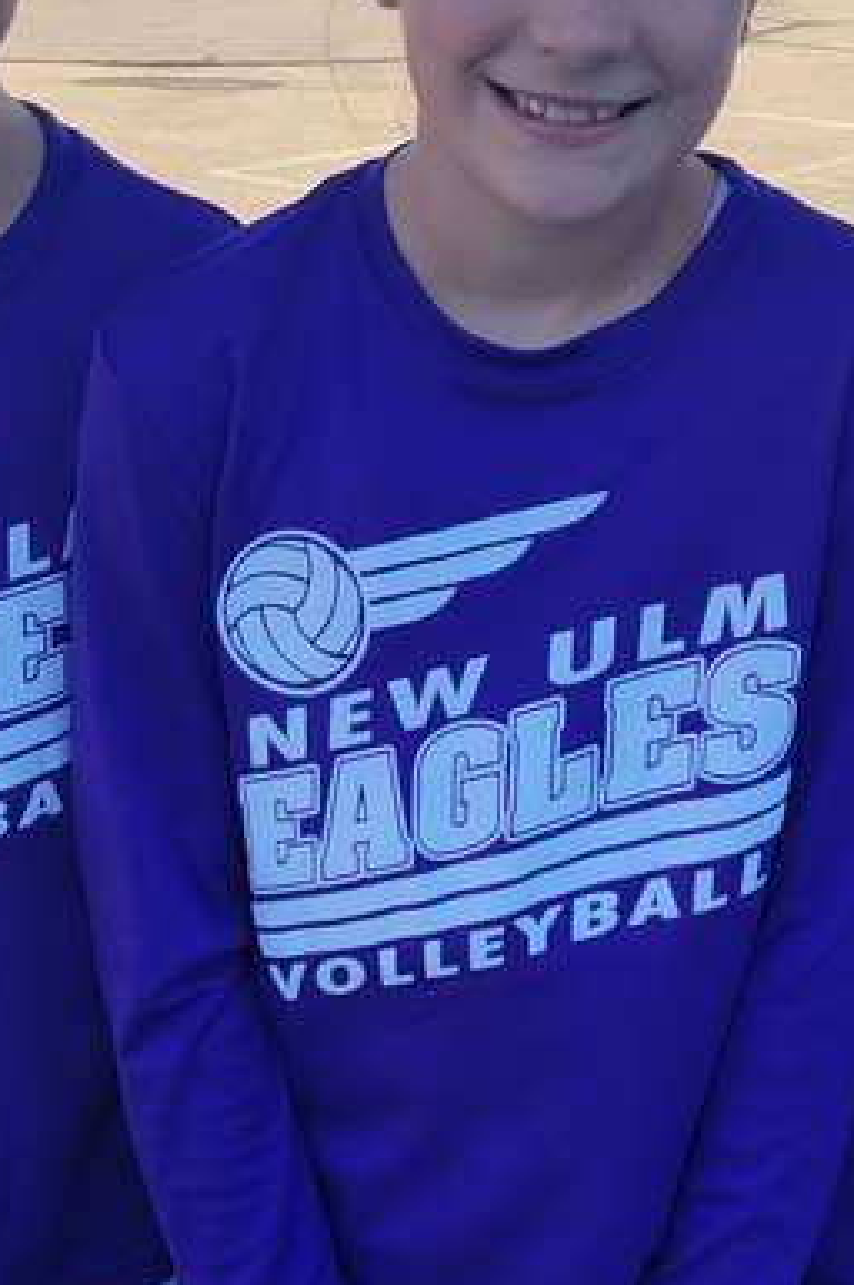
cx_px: 490
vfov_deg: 28.0
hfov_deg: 18.9
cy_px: 784
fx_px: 2566
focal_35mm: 72
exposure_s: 1/767
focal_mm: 5.4
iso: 40
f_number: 1.8
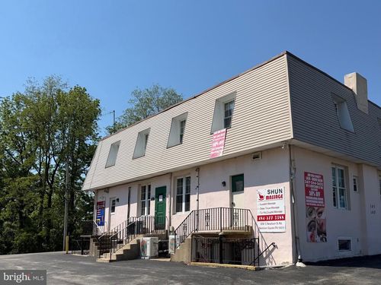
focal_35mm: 24
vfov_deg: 56.8
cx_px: 190
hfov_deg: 71.6
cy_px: 142
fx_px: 264
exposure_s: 1/6711
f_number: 1.78
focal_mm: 6.76
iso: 80
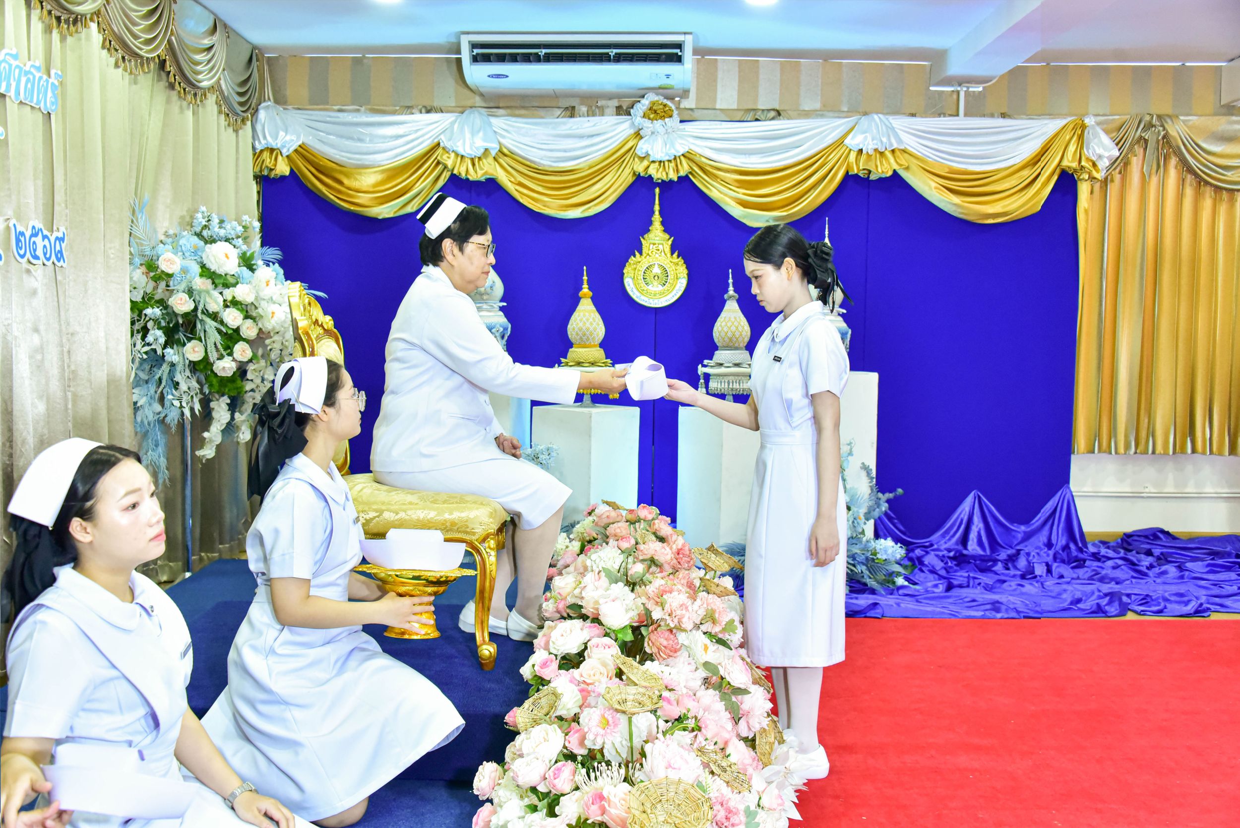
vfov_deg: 36.9
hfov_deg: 53.1
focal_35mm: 36
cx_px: 620
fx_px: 1240
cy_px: 414
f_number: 5.6
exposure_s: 1/160
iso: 4000
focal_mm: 36
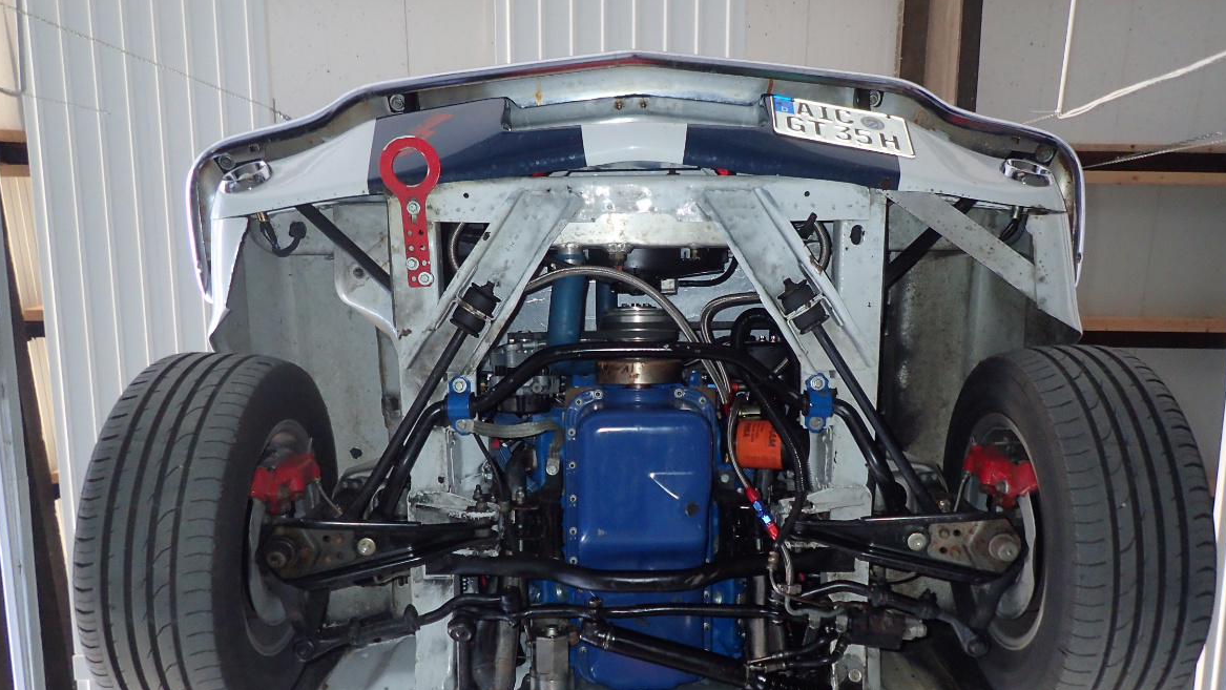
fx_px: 910
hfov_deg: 67.9
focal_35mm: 28
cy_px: 436
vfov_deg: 41.2
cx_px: 625
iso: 250
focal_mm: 4.5
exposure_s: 1/30
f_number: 2
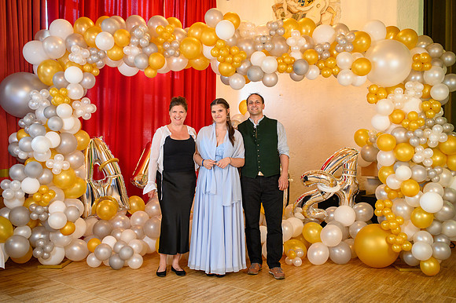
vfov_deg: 37.8
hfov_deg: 54.5
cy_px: 152
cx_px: 228
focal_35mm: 35
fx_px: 443
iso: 1250
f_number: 3.5
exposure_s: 1/100
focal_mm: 35
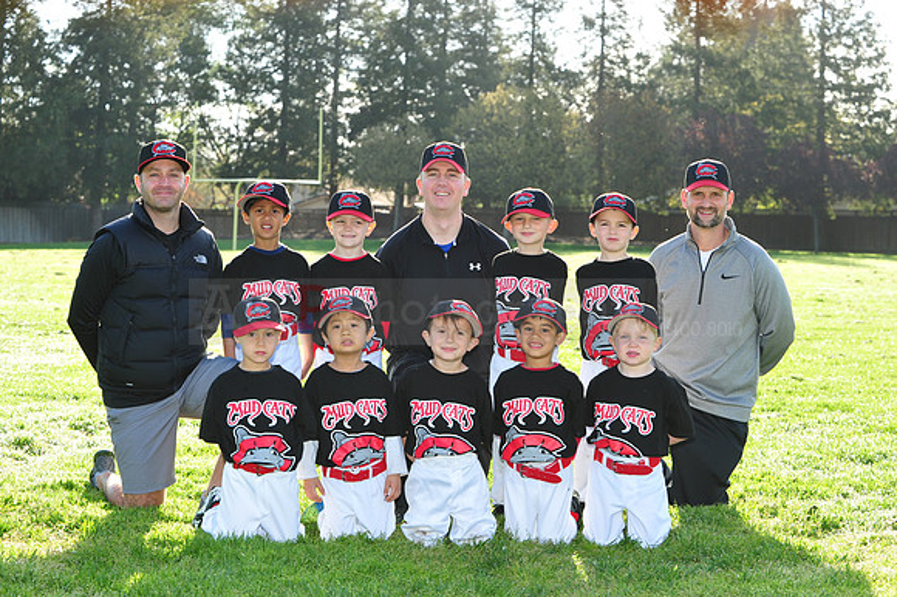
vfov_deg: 17.0
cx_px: 448
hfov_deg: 25.4
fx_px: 1992
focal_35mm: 80
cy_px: 298
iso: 400
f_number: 8
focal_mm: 80
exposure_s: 1/320
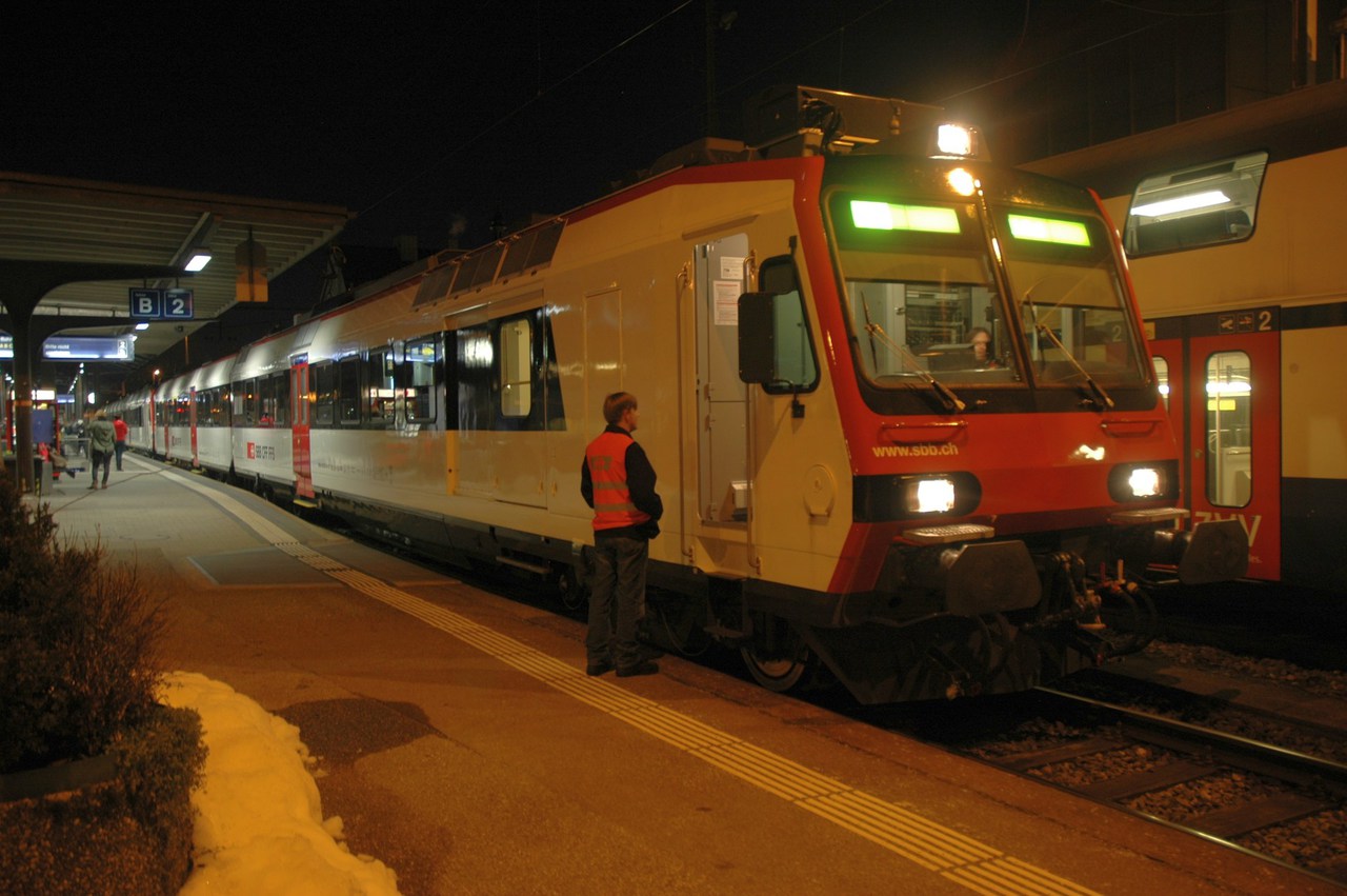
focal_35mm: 33
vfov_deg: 39.9
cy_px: 448
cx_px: 674
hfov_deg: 57.3
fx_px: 1234
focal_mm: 22
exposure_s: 1/2.5
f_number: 3.8
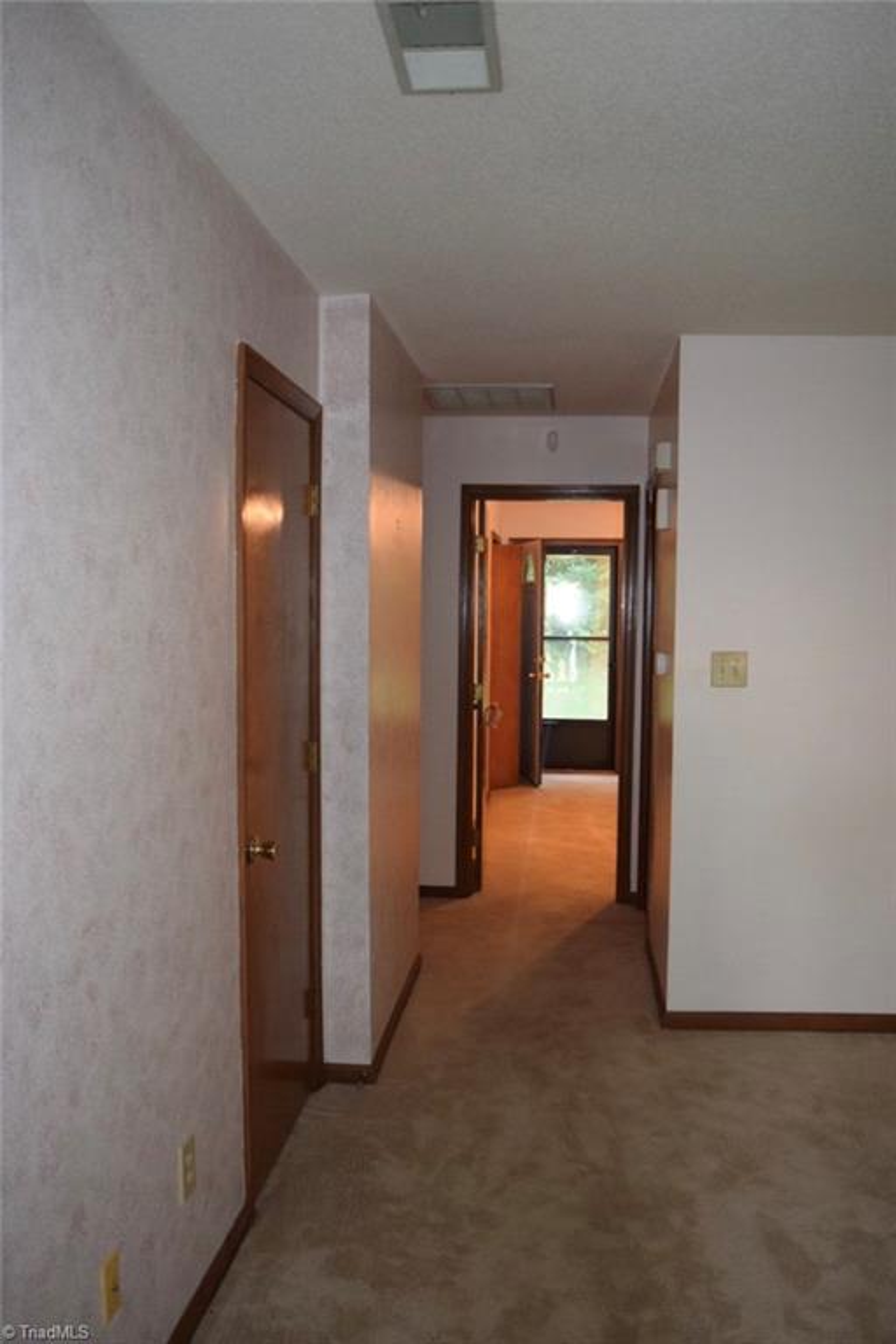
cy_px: 672
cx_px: 448
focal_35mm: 27
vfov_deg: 67.4
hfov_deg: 47.9
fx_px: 1008
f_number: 3.5
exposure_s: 1/60
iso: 1800
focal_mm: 18
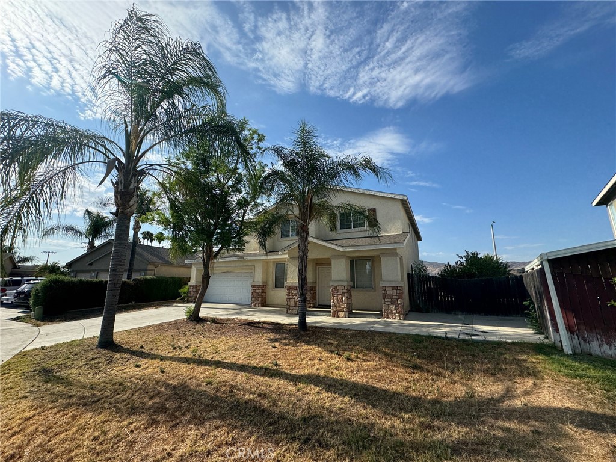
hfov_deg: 102.1
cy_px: 231
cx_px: 308
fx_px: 249
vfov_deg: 85.7
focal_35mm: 14
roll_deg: +0.5
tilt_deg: +13.8
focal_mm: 2.22
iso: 50
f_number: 2.2
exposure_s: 1/1567
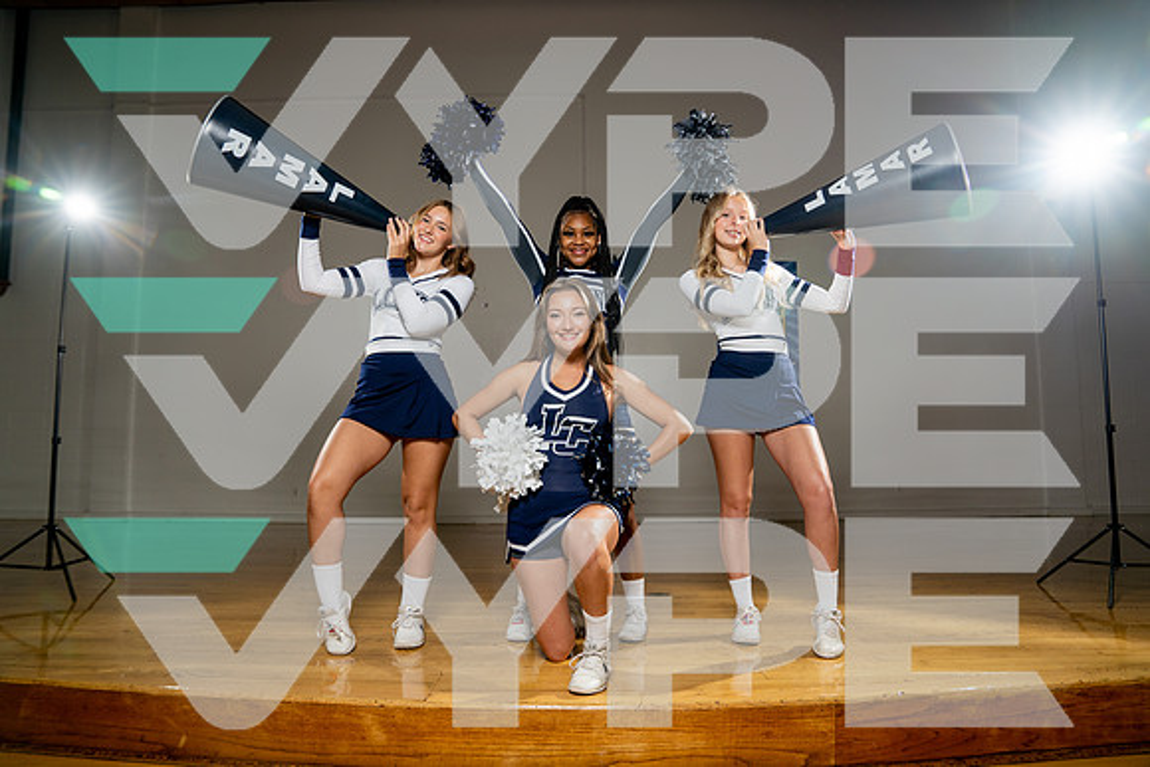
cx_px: 575
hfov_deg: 73.7
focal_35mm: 24
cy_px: 384
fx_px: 767
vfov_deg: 53.2
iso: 100
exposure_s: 1/250
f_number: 4.5
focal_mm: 24
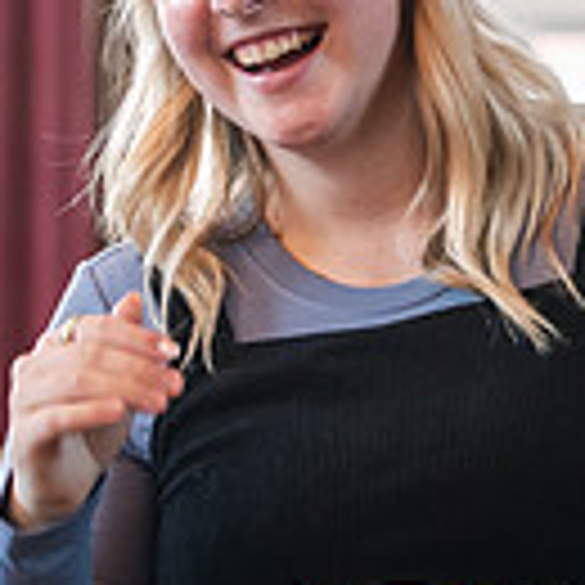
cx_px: 590
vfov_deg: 6.6
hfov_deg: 6.6
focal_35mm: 266
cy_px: 187
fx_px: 5086
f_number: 3.2
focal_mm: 70
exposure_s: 1/200
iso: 1600
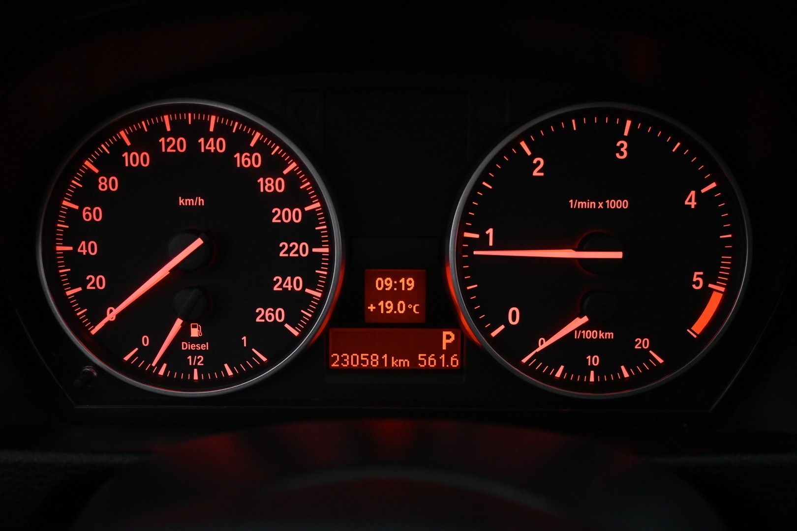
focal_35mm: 34
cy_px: 266
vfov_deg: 39.1
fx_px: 747
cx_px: 398
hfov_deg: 56.1
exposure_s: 1/40
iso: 2200
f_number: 4
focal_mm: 22.5
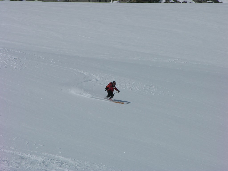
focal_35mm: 280
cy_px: 86
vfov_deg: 5.3
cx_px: 114
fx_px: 1844
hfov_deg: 7.1
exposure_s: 1/794
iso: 50
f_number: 7.4
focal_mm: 71.2
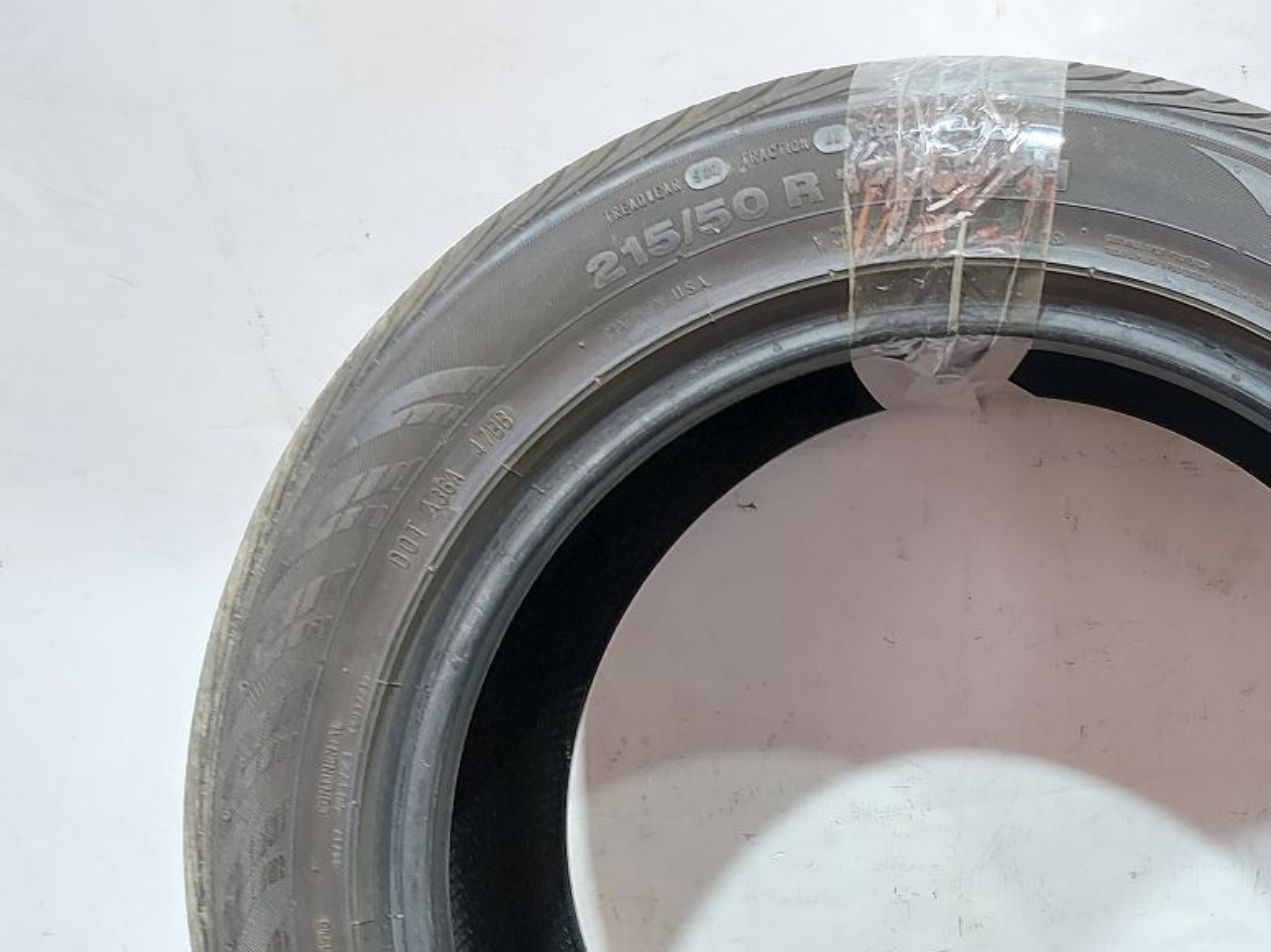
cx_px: 1057
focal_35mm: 43
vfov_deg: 32.0
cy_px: 850
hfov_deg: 41.5
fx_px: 1578
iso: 250
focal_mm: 5.23
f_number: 1.8
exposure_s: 1/25
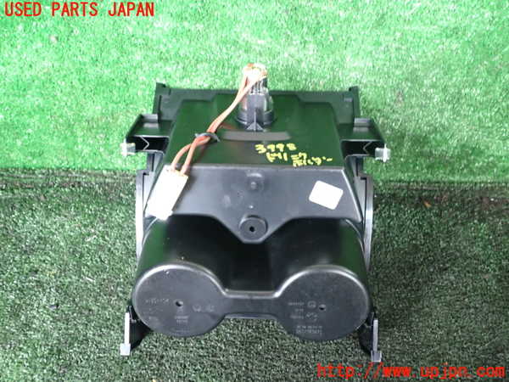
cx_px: 254
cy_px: 191
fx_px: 441
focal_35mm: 30
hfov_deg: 60.0
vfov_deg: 46.8
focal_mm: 5.4
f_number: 2.3
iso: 640
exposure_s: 1/30
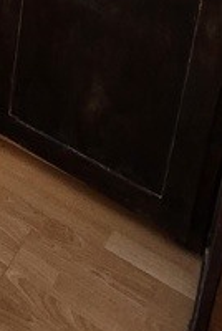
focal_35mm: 54
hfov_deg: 21.3
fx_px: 498
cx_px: -108
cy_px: -154
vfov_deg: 27.1
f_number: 2.2
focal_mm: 1.7
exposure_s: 1/50
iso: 160
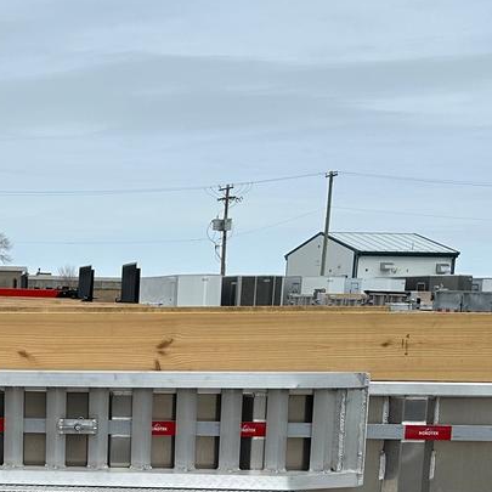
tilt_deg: -9.9
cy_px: 480
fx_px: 1077
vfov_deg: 24.7
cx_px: -72
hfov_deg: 23.8
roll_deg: -0.5
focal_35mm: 67
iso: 80
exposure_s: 1/8929
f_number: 1.78
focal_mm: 6.86
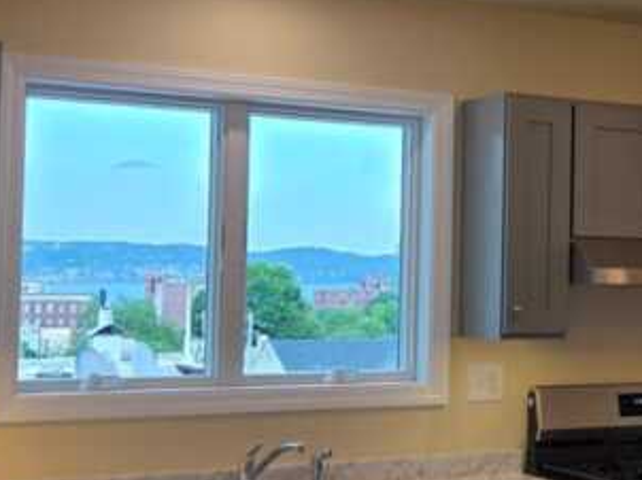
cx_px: 723
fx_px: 1445
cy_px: 225
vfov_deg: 18.9
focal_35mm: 78
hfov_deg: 23.4
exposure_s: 1/120
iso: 40
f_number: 1.8
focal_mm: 5.4
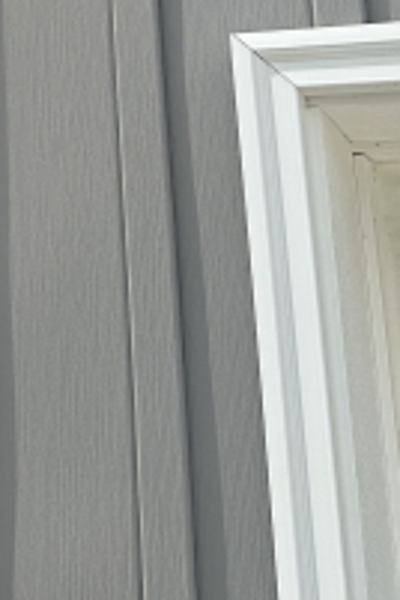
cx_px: -201
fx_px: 1383
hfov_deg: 15.2
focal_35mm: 83
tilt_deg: +20.6
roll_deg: -3.2
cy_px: -119
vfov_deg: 22.5
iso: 80
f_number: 1.78
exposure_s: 1/5525
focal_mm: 6.86
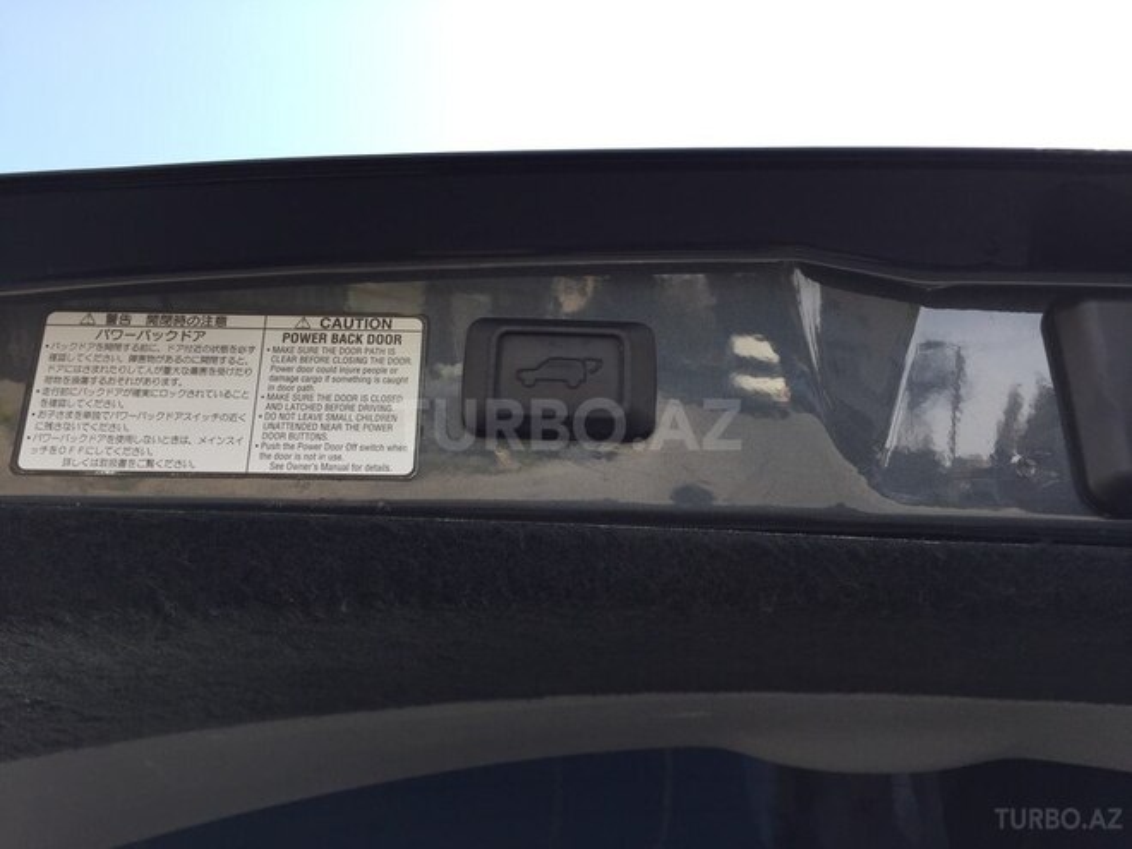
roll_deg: -4.6
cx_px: 566
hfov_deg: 61.7
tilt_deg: +42.5
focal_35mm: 29
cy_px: 424
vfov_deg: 48.2
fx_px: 948
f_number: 2.2
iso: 32
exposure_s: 1/370
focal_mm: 4.15
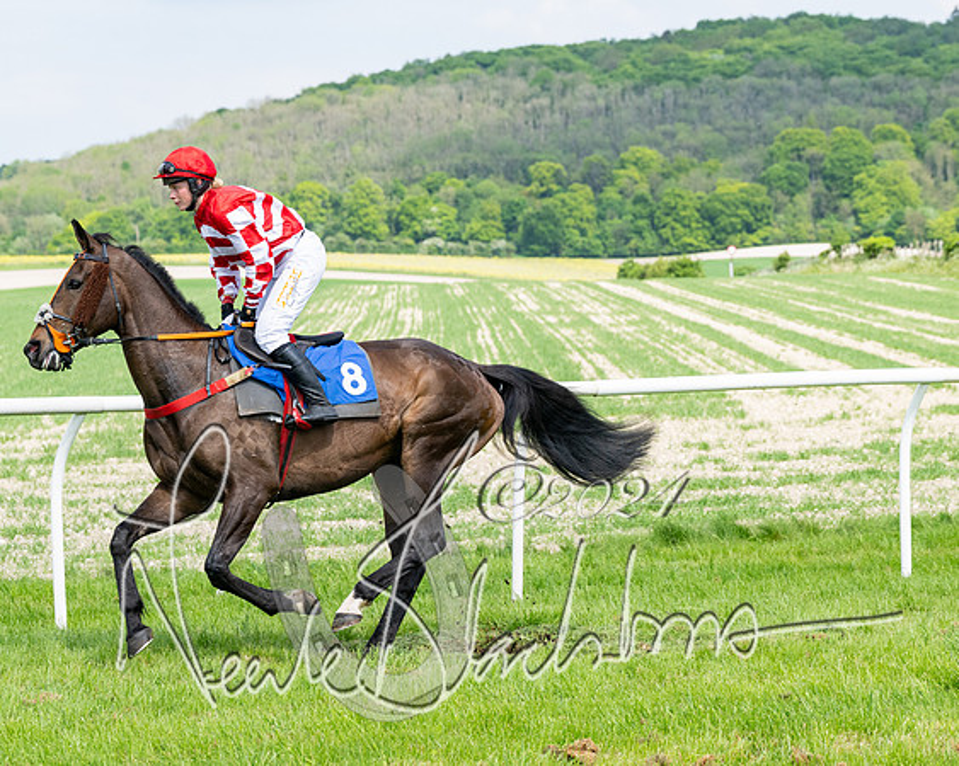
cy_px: 329
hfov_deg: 15.0
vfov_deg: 12.0
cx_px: 480
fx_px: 3639
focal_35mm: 128
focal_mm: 85
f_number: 5
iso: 400
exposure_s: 1/2000
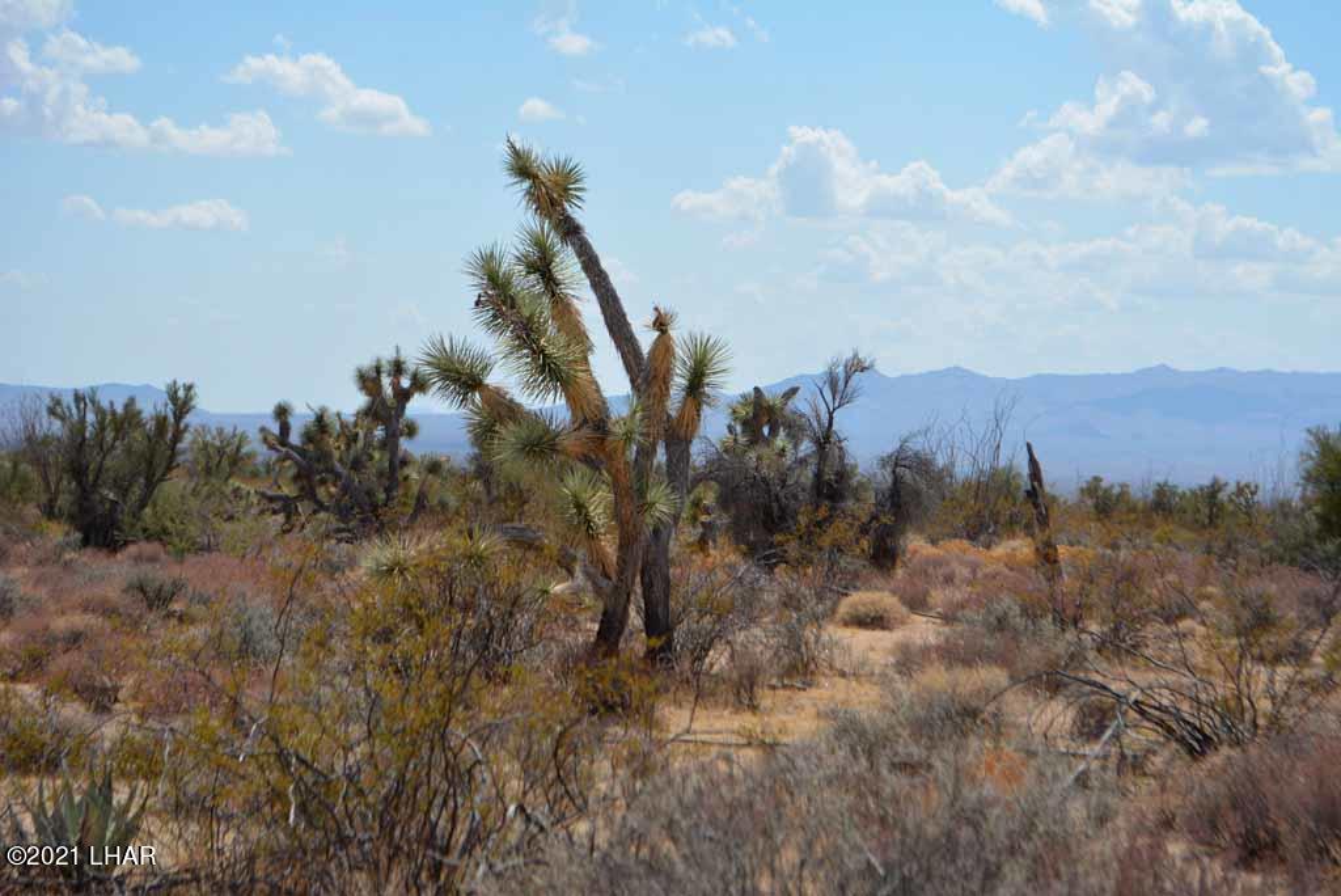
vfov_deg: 16.6
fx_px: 3075
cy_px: 448
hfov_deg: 24.6
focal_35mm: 82
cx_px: 670
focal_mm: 55
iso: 400
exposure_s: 1/2000
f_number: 7.1
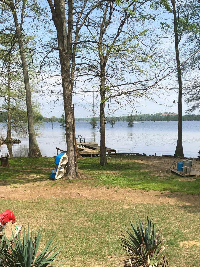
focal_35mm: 43
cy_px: 193
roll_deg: -0.4
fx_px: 331
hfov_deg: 33.6
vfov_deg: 42.8
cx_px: 112
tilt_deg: -12.2
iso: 20
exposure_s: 1/1412
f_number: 1.8
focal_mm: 3.99
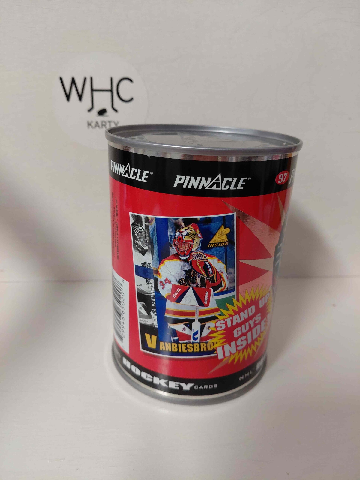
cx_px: 180
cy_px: 240
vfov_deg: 69.4
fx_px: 347
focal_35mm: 25
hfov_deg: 54.9
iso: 400
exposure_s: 1/50.1
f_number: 1.8
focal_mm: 4.69
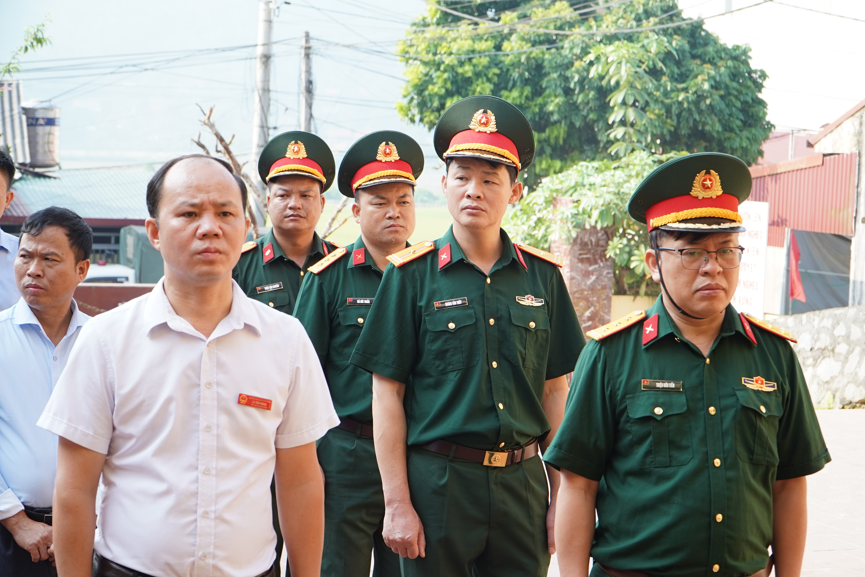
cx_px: 432
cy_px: 288
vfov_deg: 17.9
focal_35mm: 76
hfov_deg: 26.7
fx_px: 1826
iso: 250
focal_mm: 51
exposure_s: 1/160
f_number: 6.3
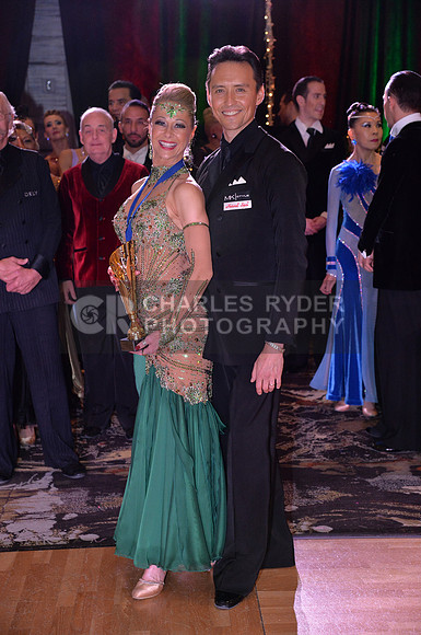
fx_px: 1161
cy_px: 318
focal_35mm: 66
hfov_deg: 20.6
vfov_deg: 30.6
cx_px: 210
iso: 2500
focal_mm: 66
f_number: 5.6
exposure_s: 1/250
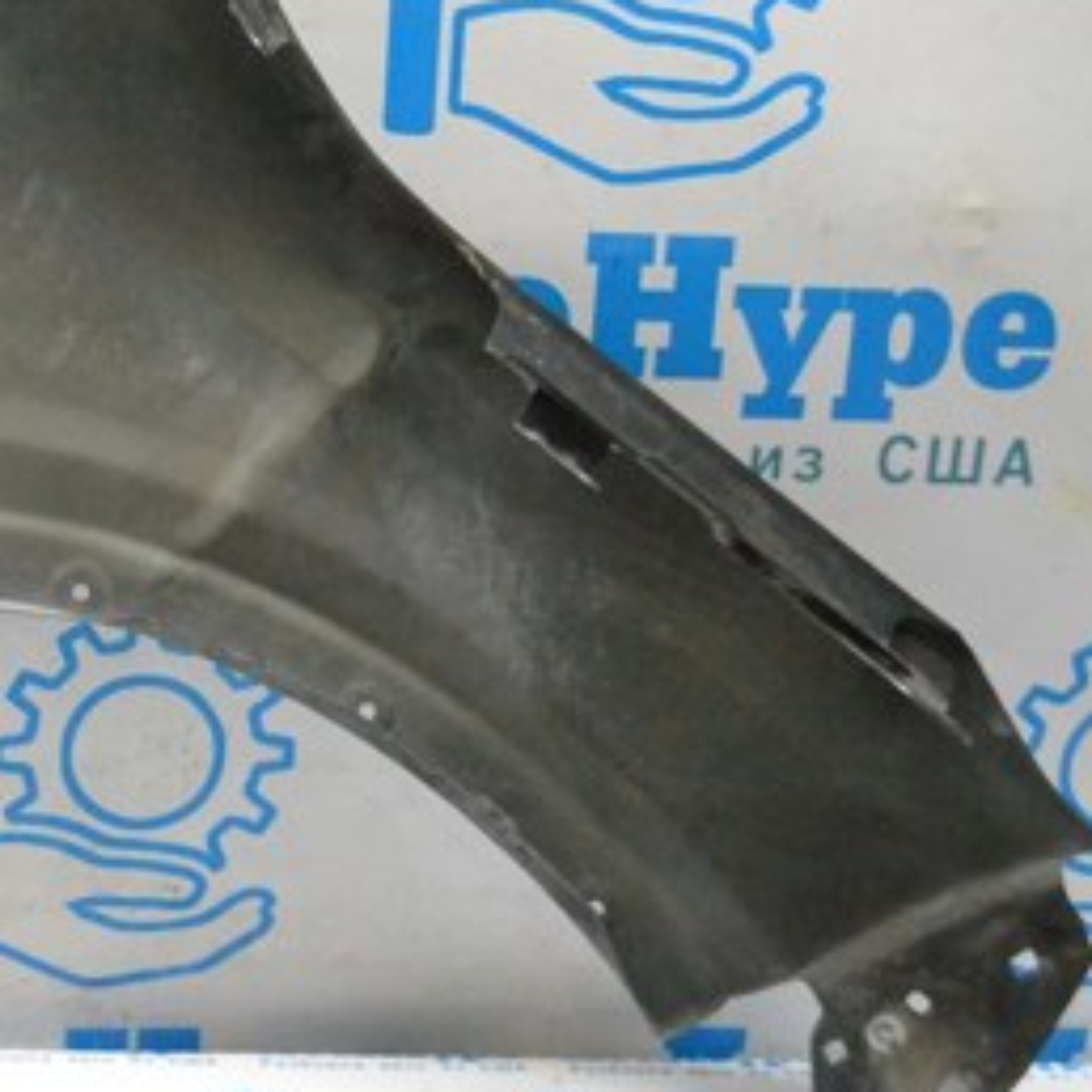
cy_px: 398
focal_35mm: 76
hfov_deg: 22.0
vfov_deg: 22.7
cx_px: 34
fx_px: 2712
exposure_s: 1/1000
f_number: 4
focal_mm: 24
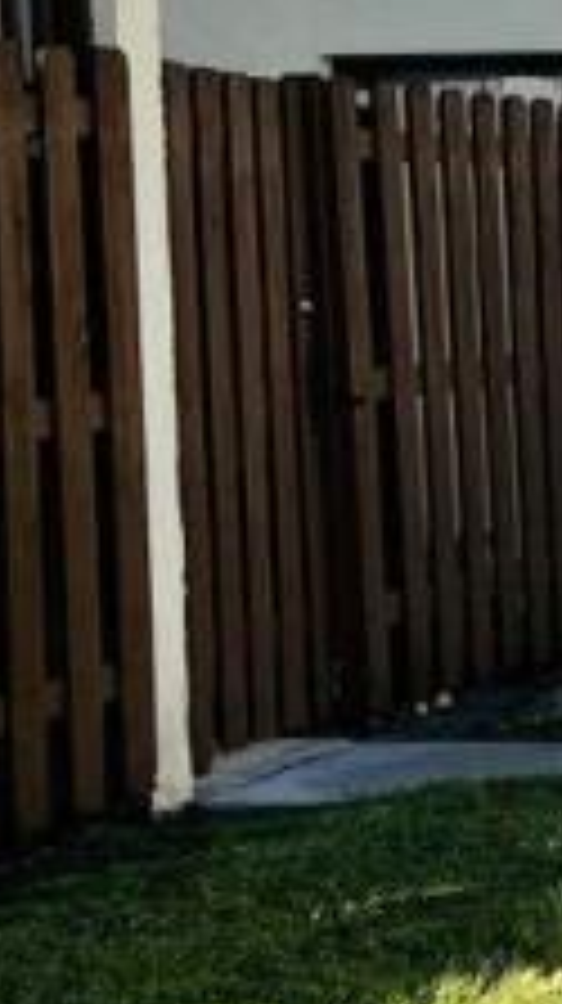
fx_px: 3241
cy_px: 450
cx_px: 1864
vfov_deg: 17.6
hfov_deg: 8.0
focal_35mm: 122
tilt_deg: -2.8
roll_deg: +0.9
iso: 32
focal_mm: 5.1
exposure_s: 1/3448
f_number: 1.6
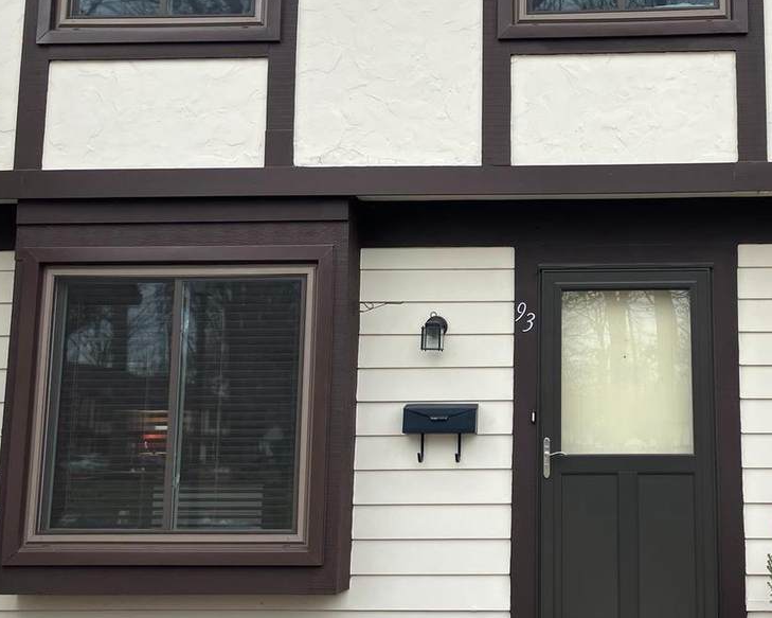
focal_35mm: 48
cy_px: 282
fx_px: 1097
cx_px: 595
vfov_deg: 31.4
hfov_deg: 37.7
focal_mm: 3.99
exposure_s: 1/208
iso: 25
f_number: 1.8
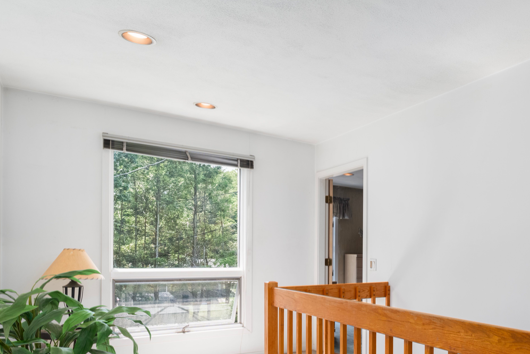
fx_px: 442
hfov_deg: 56.3
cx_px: 442
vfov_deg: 42.3
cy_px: 265
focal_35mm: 30
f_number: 7.1
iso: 800
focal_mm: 16
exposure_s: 1/200
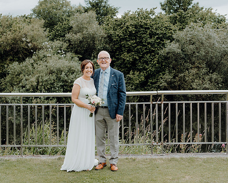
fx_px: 398
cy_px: 91
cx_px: 98
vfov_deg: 25.8
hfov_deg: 31.9
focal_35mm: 59
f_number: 5.6
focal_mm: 52
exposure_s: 1/250
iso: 320
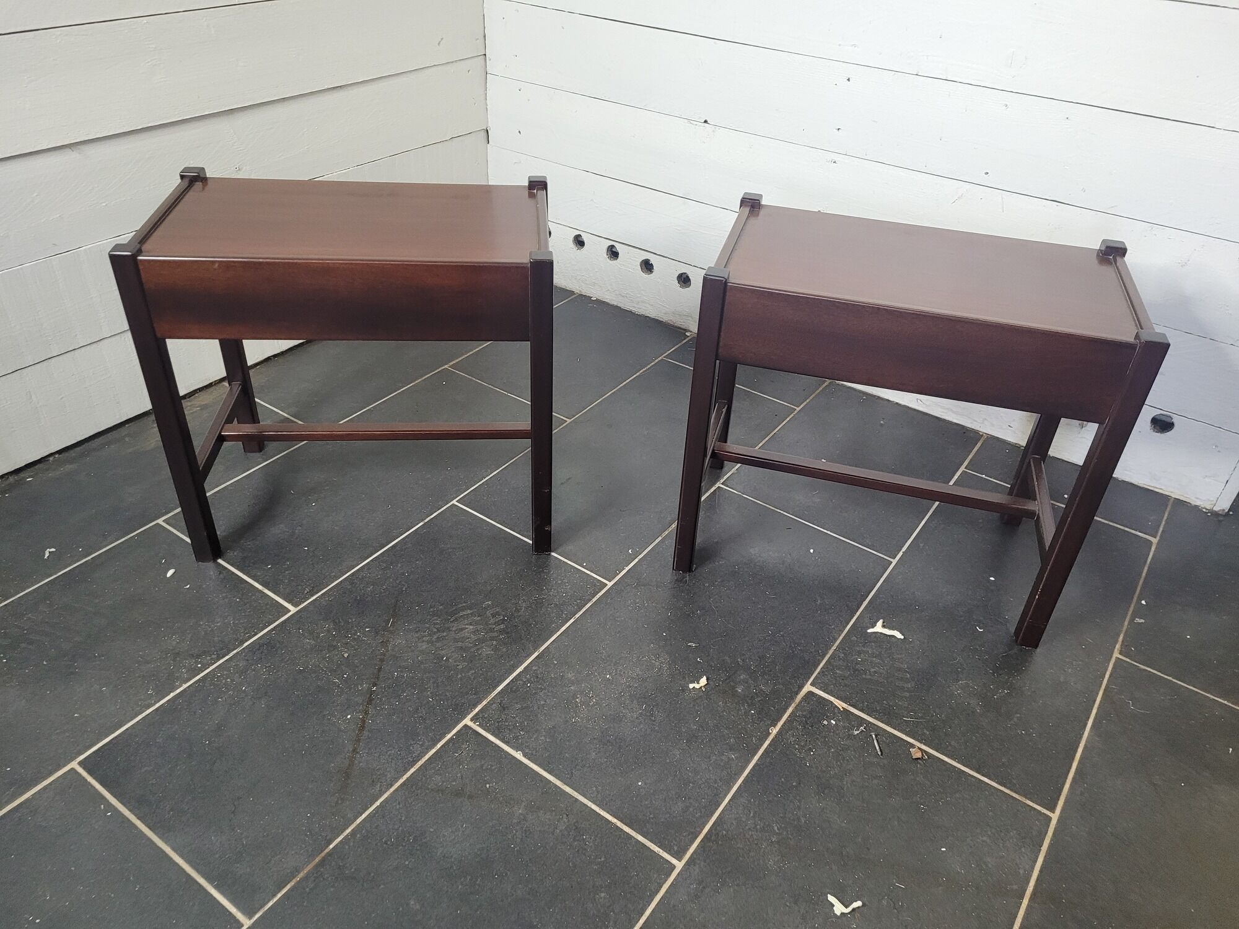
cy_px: 464
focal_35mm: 26
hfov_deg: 67.3
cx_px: 620
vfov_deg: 53.1
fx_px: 931
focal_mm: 5.4
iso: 320
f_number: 1.8
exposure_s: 1/100
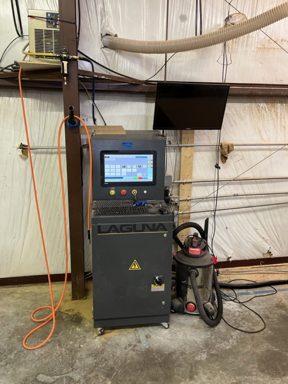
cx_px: 144
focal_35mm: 26
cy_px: 192
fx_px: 288
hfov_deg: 53.1
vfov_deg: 67.3
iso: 200
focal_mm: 5.1
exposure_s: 1/60
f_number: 1.6
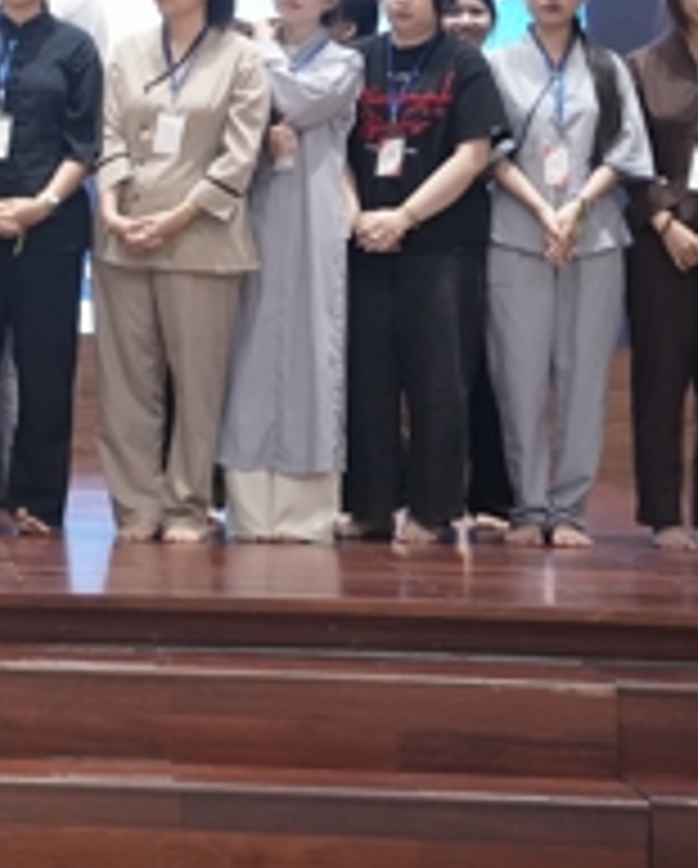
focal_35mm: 142
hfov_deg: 10.6
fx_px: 3658
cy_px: 43
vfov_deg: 13.4
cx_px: -266
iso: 5000
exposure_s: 1/125
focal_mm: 45
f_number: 4
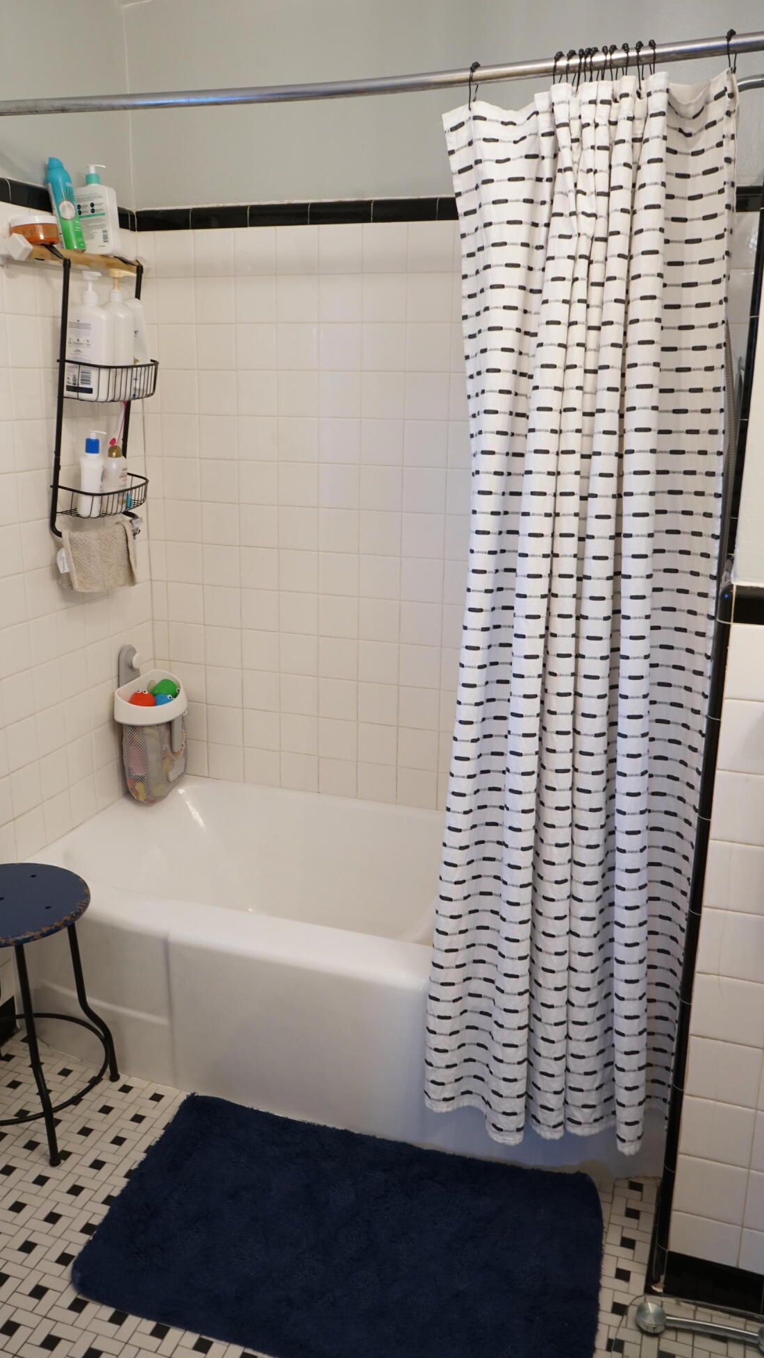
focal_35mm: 30
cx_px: 358
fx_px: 1080
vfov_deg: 64.3
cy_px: 683
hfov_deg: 38.9
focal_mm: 28
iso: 1000
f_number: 8
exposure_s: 1/20
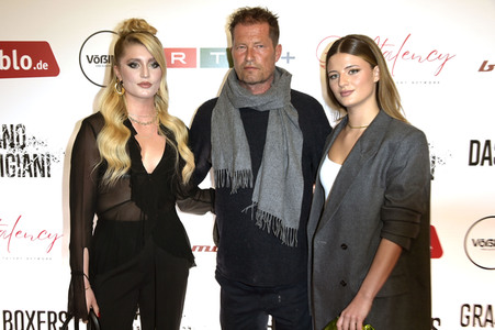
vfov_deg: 37.8
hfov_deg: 54.5
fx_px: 481
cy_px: 165
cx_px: 248
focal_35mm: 35
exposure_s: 1/100
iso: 500
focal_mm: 35
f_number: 5.6
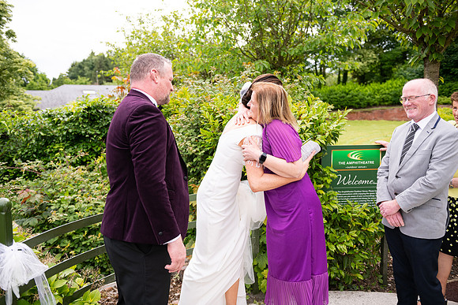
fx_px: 407
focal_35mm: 32
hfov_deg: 58.7
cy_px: 152
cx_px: 229
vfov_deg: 41.1
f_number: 3.5
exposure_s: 1/1250
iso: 250
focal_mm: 32
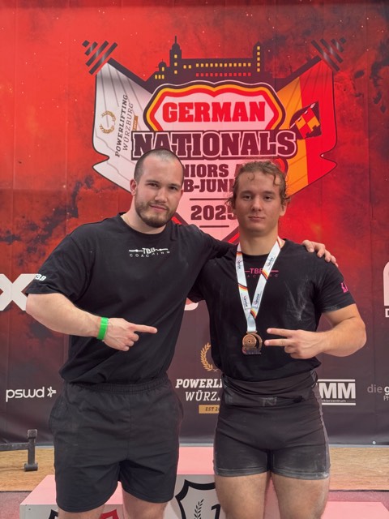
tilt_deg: +3.5
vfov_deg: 39.7
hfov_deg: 30.3
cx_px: 194
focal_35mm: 48
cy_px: 260
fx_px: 719
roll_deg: +0.1
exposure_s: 1/100
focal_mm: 6.76
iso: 100
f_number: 1.78
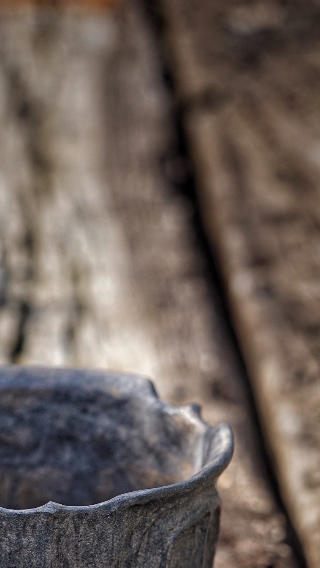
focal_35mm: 168
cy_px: 494
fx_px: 2533
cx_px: 53
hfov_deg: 7.2
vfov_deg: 12.7
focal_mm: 90
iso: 500
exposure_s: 1/1250
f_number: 4
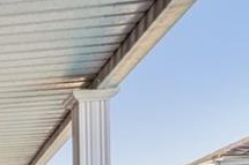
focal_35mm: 81
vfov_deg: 15.5
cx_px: -214
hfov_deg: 18.7
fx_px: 560
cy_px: 246
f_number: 11
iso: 400
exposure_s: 1/60
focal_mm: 17
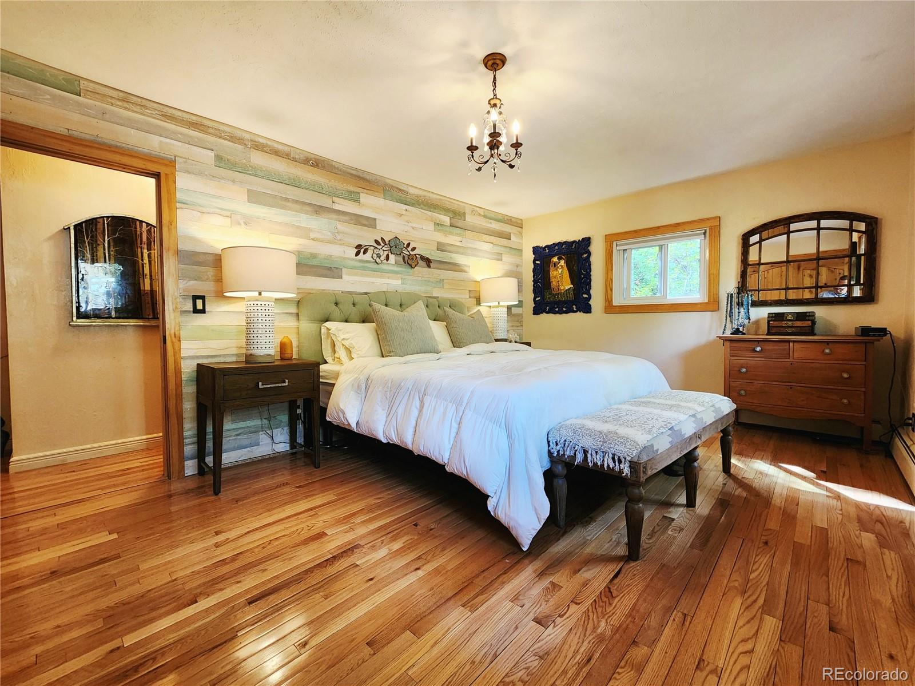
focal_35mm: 13
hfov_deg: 106.2
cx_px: 458
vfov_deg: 89.9
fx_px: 344
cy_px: 343
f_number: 2.2
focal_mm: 2.2
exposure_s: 1/60.2
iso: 250
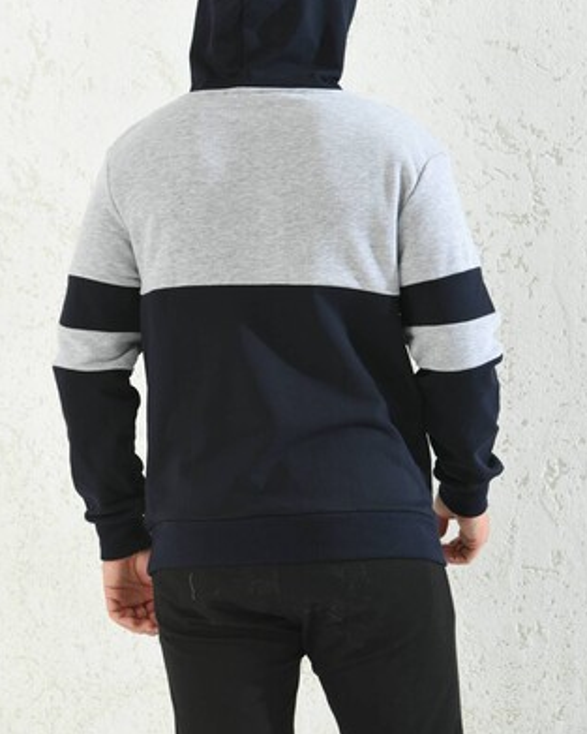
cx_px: 289
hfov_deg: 7.2
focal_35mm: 214
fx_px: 4645
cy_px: 313
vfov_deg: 9.0
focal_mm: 165
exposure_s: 1/160
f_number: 7.1
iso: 125
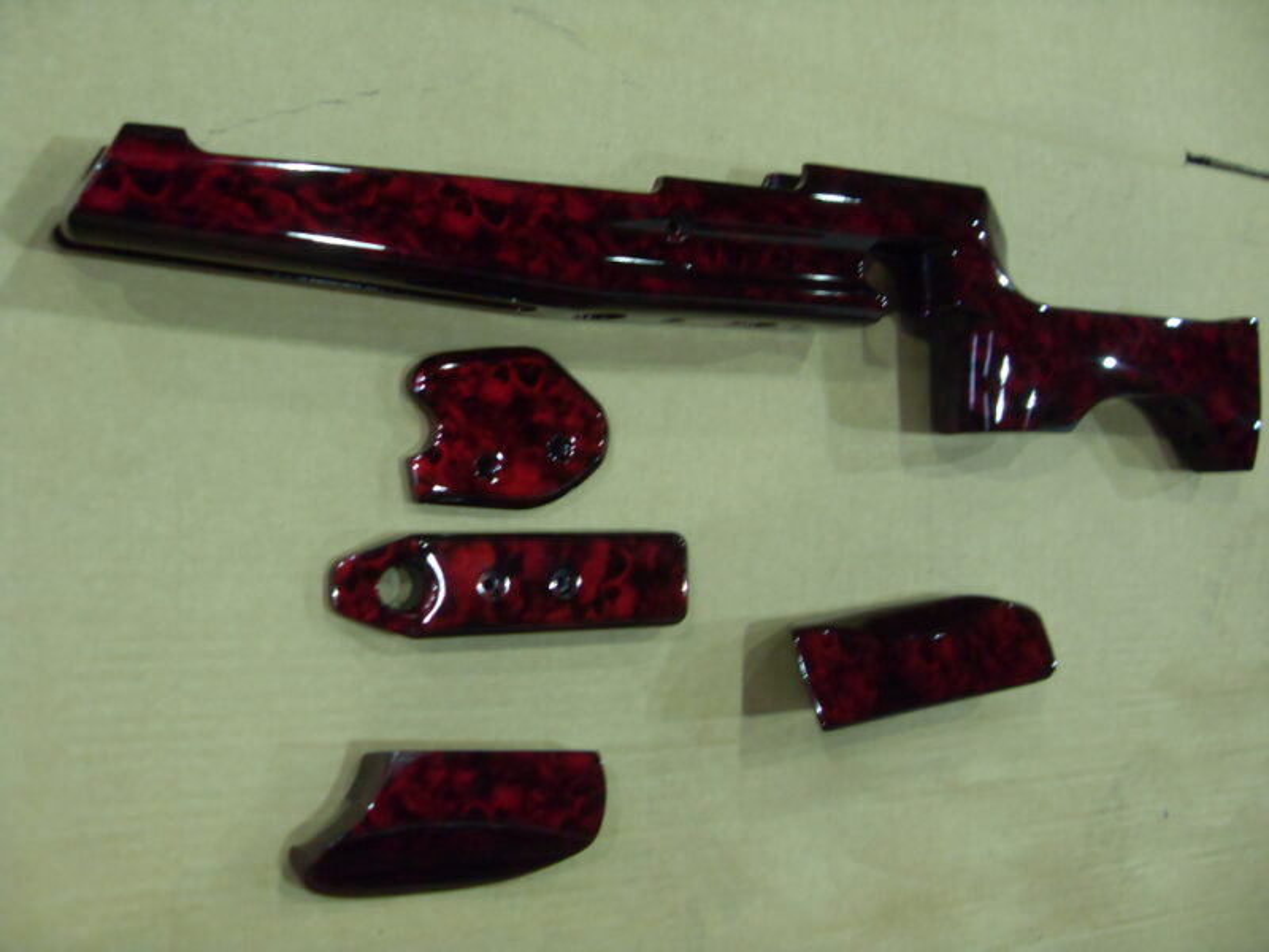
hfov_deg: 52.6
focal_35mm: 35
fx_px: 1283
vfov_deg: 40.7
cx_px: 634
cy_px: 476
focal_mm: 6.3
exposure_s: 1/30
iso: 200
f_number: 2.8
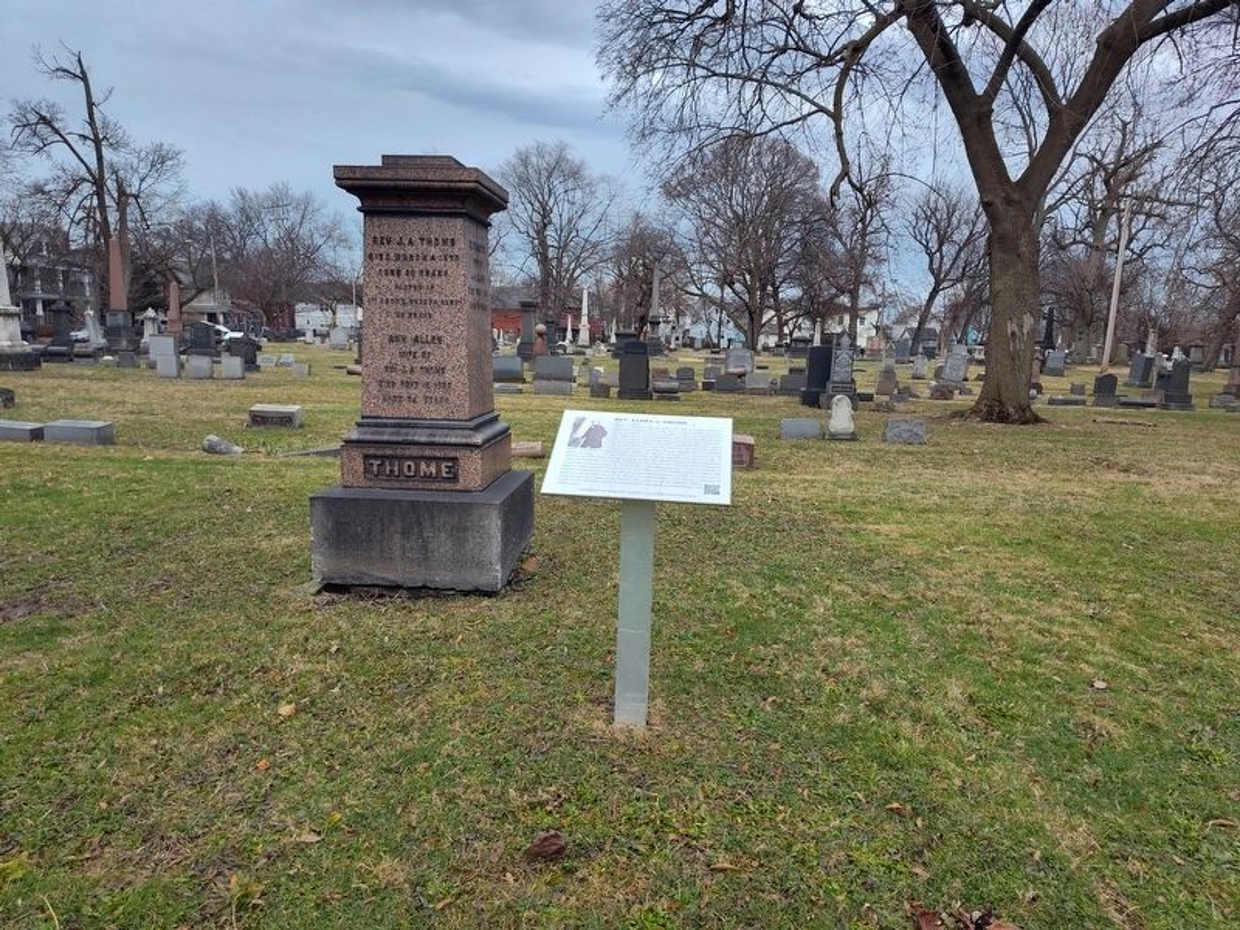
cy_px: 465
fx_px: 824
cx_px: 620
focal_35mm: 23
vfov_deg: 58.9
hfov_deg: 73.9
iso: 100
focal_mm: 5.56
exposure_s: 1/429
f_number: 1.8
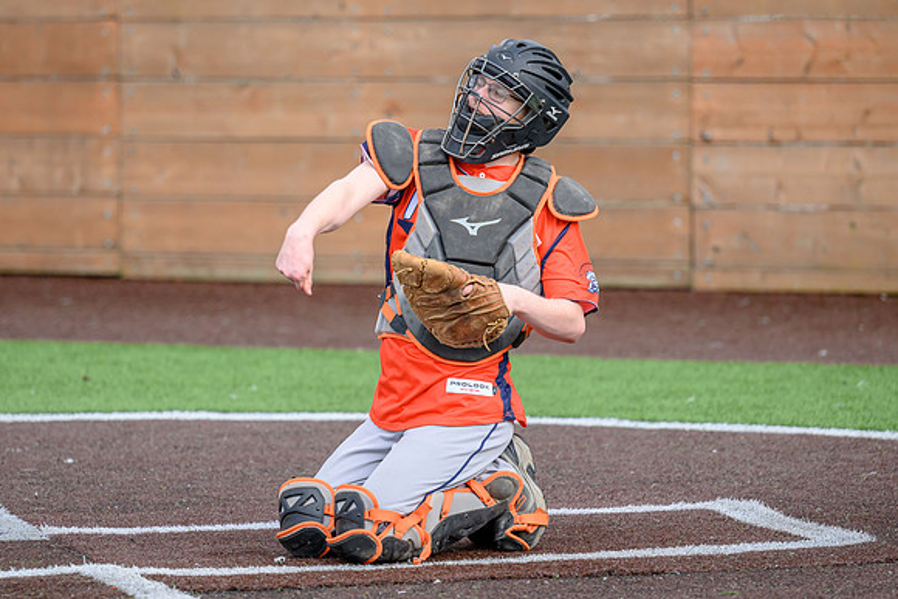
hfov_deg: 8.7
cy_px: 287
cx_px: 387
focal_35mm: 236
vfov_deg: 5.8
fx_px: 5893
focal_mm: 160
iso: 800
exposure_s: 1/2000
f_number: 2.8
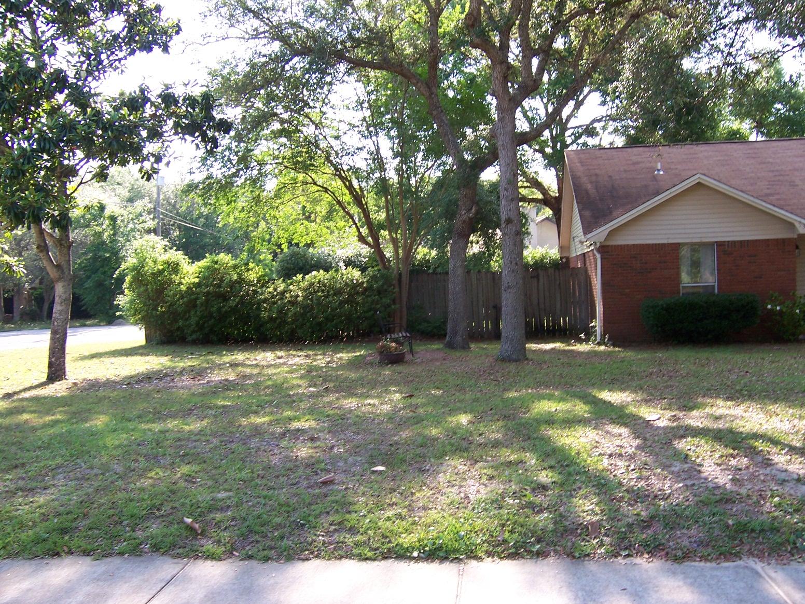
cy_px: 302
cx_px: 402
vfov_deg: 42.9
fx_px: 767
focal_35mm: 33
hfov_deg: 55.4
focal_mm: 5.5
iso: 80
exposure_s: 1/90
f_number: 3.4
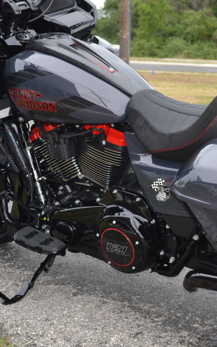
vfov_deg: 31.4
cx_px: 197
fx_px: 615
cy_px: 134
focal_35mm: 65
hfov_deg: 19.6
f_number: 4
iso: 110
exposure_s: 1/125
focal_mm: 22
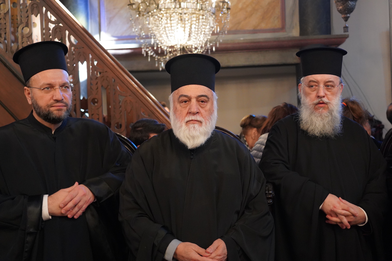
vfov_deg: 30.5
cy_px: 130
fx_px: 479
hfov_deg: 44.5
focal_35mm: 44
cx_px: 196
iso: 8000
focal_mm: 44
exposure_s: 1/160
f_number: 4
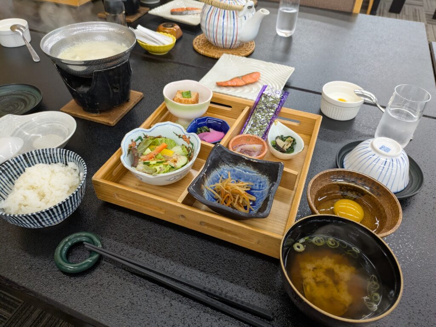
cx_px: 218
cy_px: 164
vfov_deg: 54.9
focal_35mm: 25
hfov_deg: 69.4
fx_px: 315
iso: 272
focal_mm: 5.43
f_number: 1.89
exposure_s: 1/60
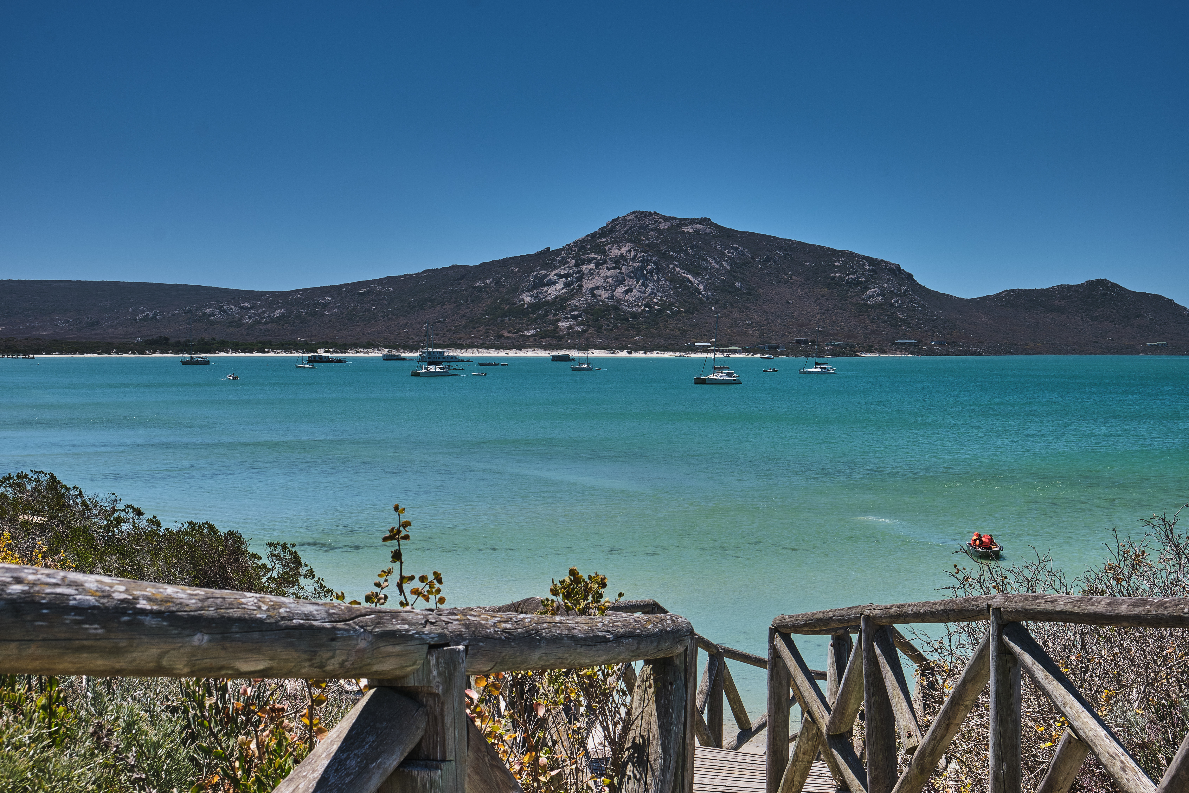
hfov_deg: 43.6
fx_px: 1486
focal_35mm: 45
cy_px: 396
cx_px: 594
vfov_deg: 29.9
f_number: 14
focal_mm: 30.2
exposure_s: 1/200
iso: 100
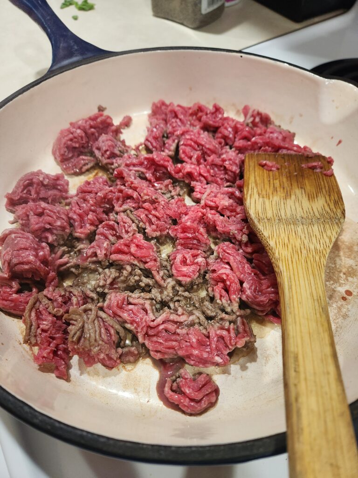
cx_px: 179
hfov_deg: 58.9
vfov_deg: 73.9
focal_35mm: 23
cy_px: 239
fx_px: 317
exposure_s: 1/120
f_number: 1.8
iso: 400
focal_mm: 5.4
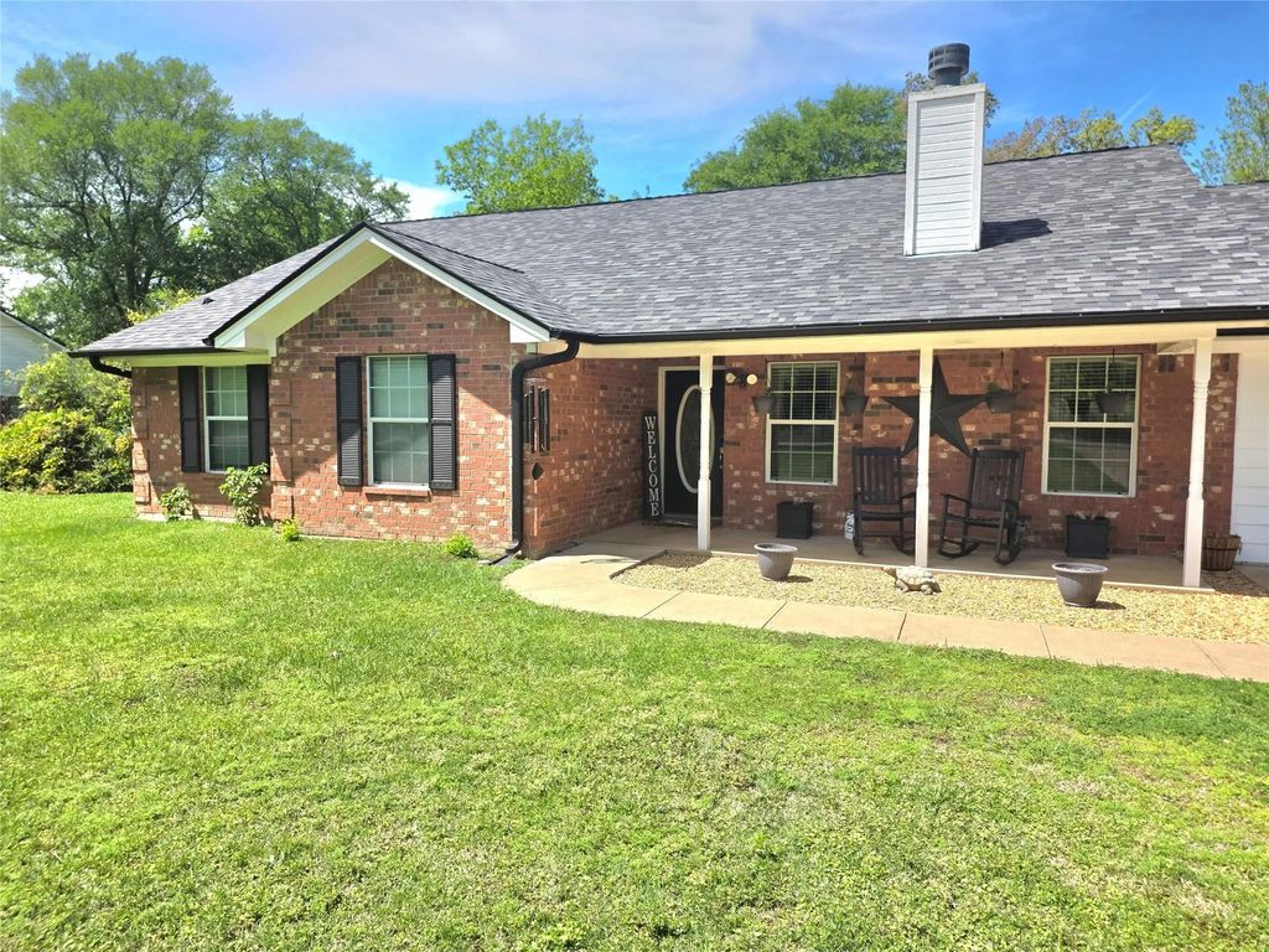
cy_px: 476
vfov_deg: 58.9
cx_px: 634
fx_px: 843
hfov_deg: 73.9
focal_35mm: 23
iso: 80
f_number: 1.7
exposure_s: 1/10000
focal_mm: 6.3
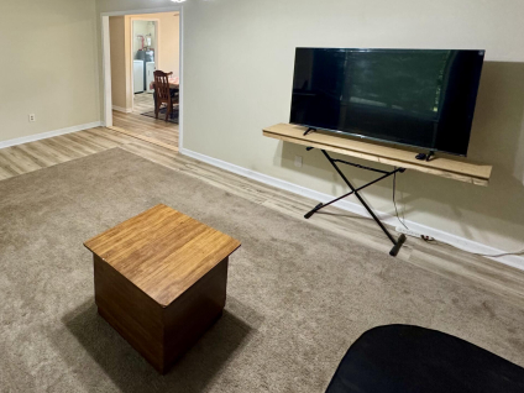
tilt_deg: -12.5
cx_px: 155
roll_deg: +0.3
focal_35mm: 22
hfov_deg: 72.9
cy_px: 103
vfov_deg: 58.2
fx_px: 333
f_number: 2.2
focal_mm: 2.22
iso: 320
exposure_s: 1/60
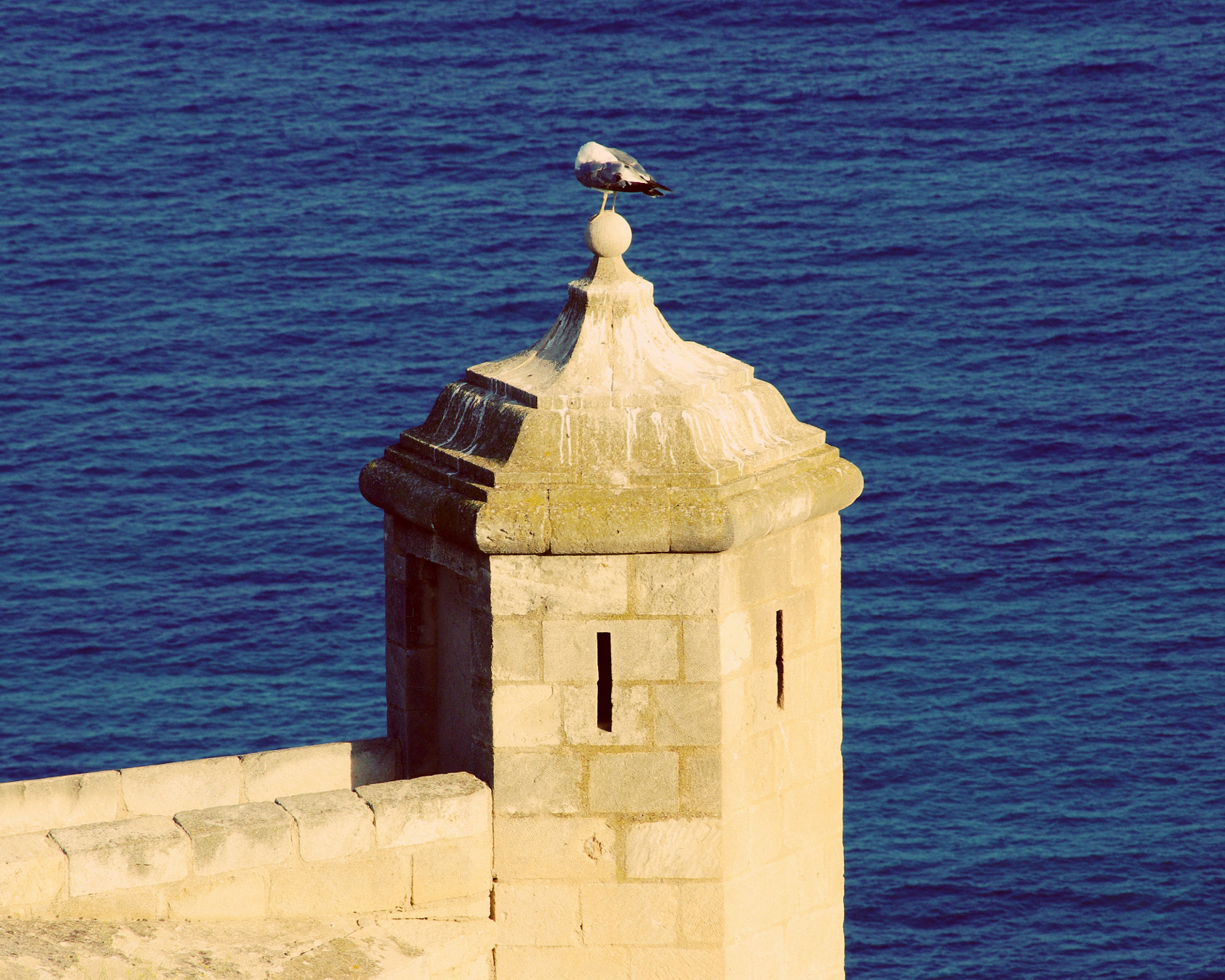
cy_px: 489
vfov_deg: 4.3
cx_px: 600
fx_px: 12942
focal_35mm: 357
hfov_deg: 5.4
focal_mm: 210
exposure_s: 1/400
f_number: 13
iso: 400
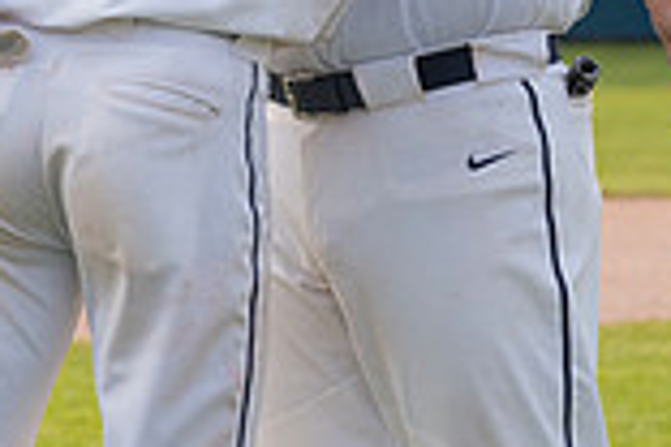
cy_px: -217
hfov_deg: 4.1
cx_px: 331
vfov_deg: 2.7
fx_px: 9337
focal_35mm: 501
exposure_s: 1/1000
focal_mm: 135
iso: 800
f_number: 7.1
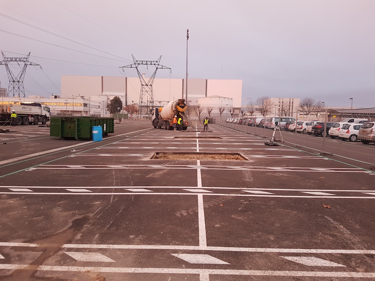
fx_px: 282
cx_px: 188
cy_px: 140
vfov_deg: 53.1
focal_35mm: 26
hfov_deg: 67.3
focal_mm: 4.2
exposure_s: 1/50
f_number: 1.7
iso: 64
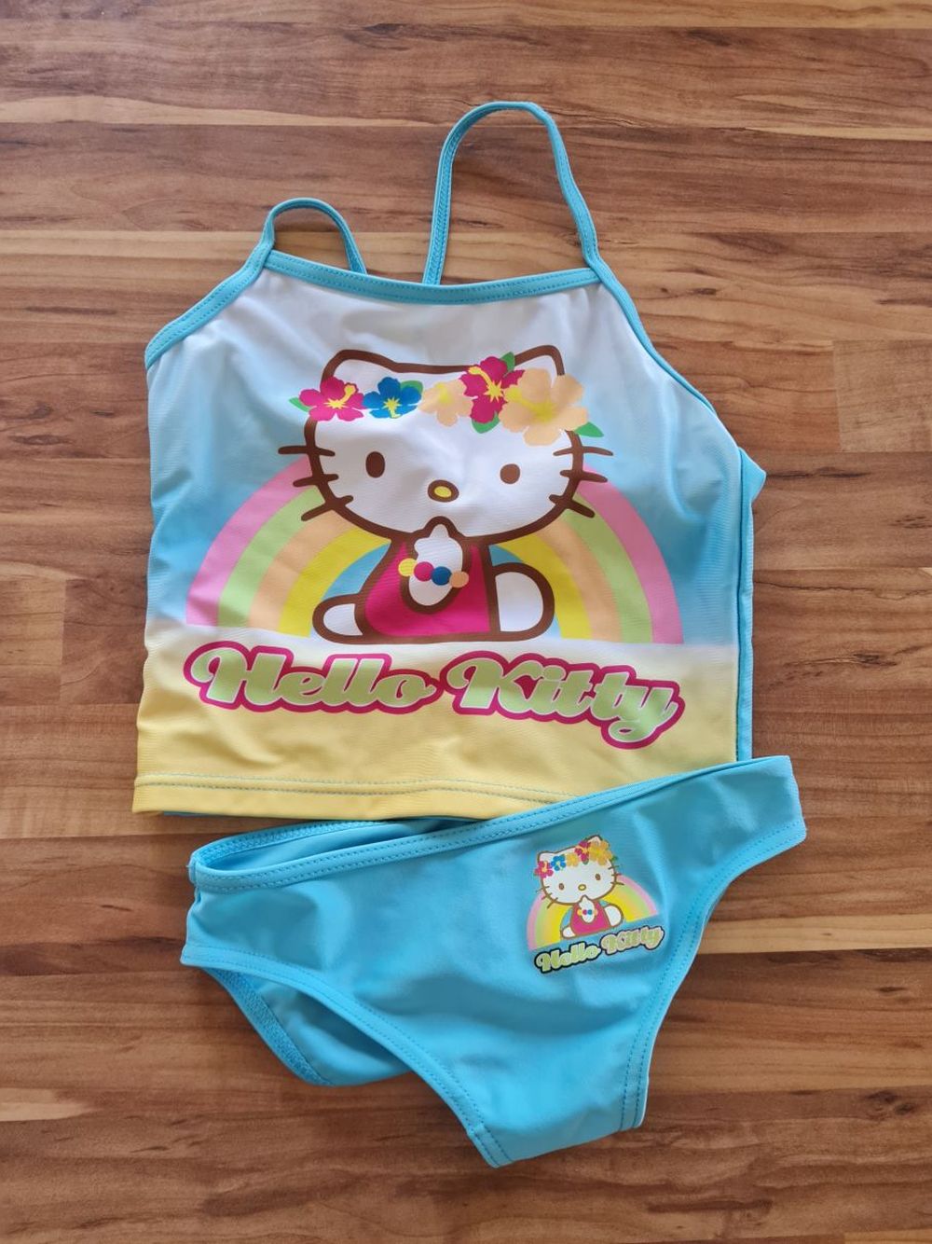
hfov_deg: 53.0
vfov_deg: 67.3
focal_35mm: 26
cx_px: 466
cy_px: 622
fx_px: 934
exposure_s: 1/60
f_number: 1.8
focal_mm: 5.4
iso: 200
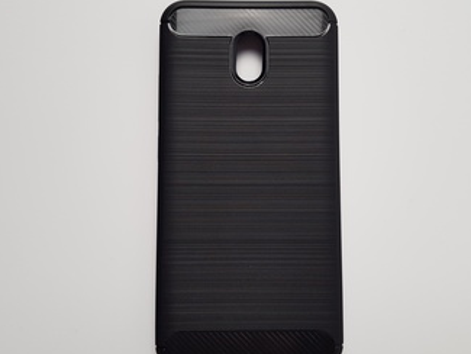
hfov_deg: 56.8
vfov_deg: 44.2
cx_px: 249
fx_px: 436
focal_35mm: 32
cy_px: 184
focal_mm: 4.2
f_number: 1.7
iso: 80
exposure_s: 1/60
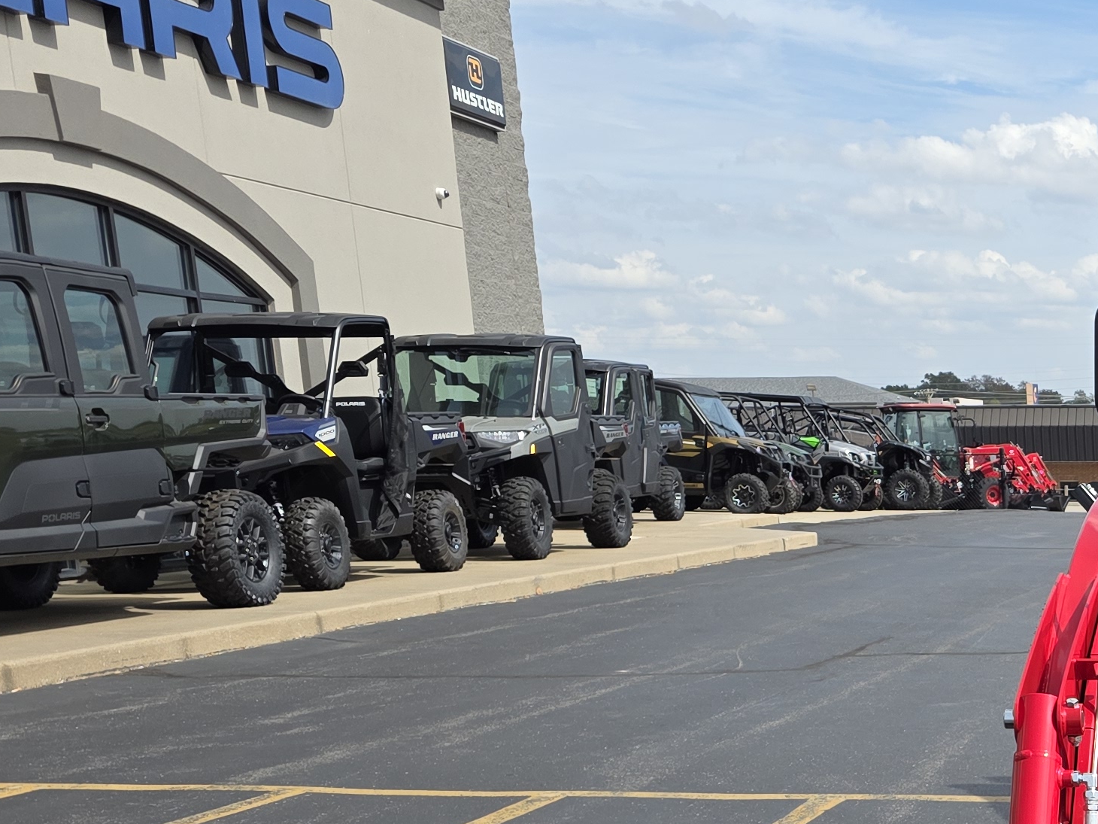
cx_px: 1337
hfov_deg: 27.0
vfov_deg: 22.0
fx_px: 1998
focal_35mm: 63
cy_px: 909
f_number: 1.7
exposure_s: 1/4539
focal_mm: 6.3
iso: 80
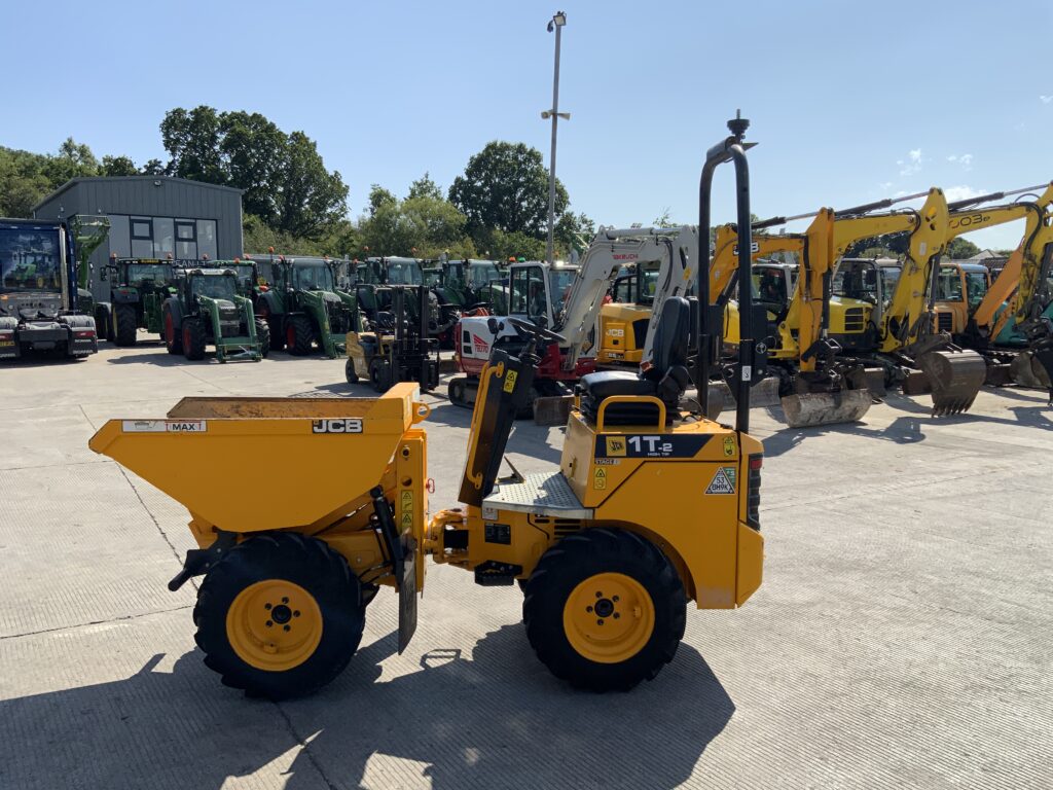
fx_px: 882
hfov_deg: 61.7
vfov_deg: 48.2
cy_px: 395
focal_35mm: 29
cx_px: 526
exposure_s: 1/2320
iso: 16
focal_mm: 3
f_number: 1.8
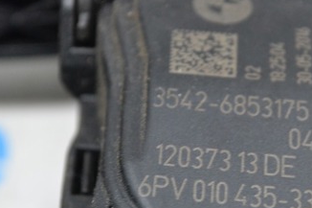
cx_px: 224
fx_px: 1403
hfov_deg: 12.7
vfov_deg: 8.5
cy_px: 104
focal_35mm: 162
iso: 1400
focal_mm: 55
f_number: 5.6
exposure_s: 1/60
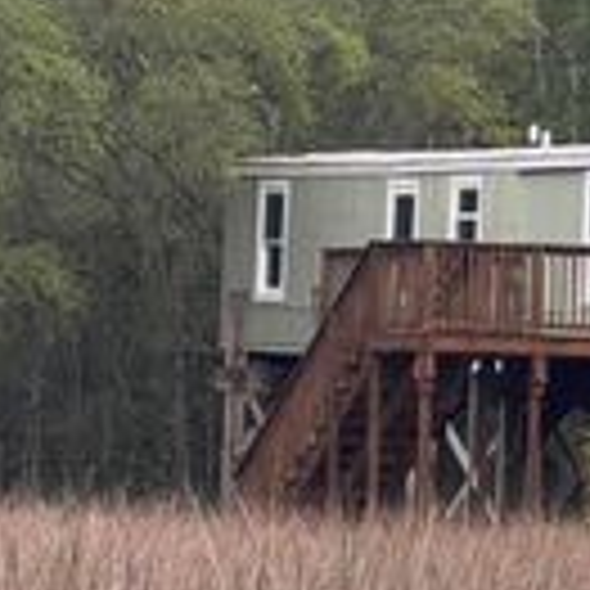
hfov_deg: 4.3
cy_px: 106
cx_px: 216
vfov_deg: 4.3
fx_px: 7790
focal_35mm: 404
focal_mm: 15.66
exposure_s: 1/99
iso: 64
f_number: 2.8
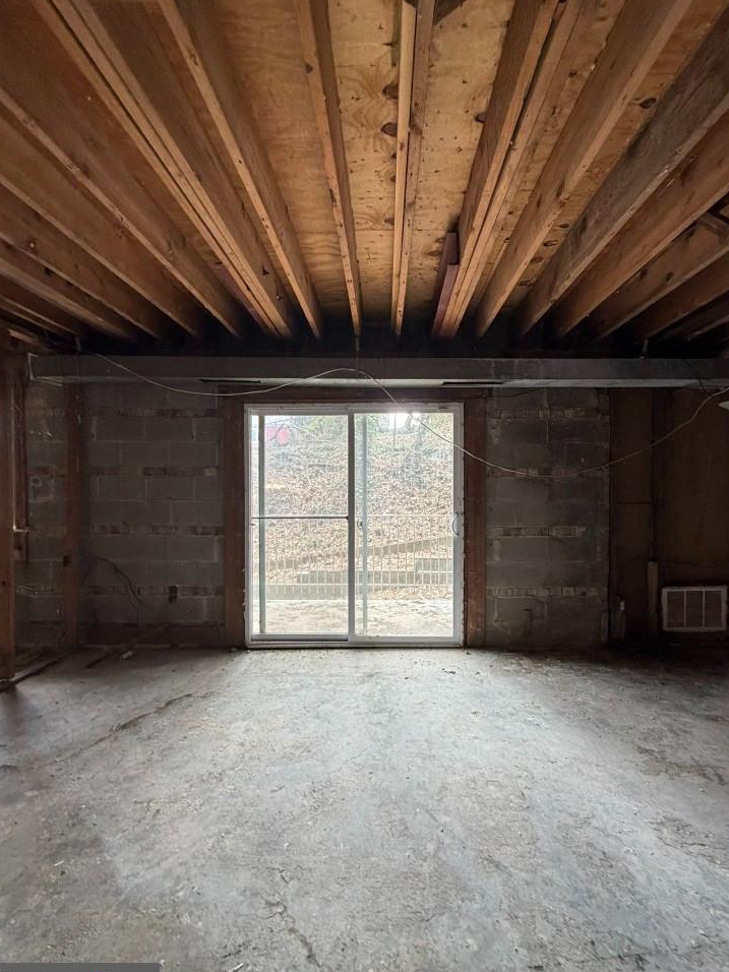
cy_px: 497
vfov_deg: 98.2
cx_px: 381
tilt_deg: +1.2
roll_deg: +0.7
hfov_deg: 81.7
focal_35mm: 15
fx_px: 421
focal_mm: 2.22
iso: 320
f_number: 2.2
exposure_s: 1/102
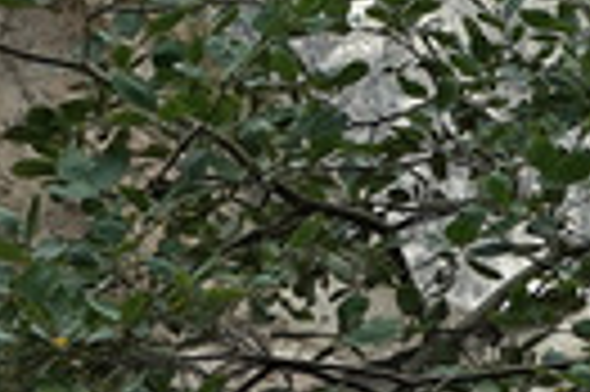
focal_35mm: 375
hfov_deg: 5.3
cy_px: -142
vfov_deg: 3.6
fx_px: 6138
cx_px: 1527
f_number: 4.5
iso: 64
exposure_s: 1/125
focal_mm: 17.55
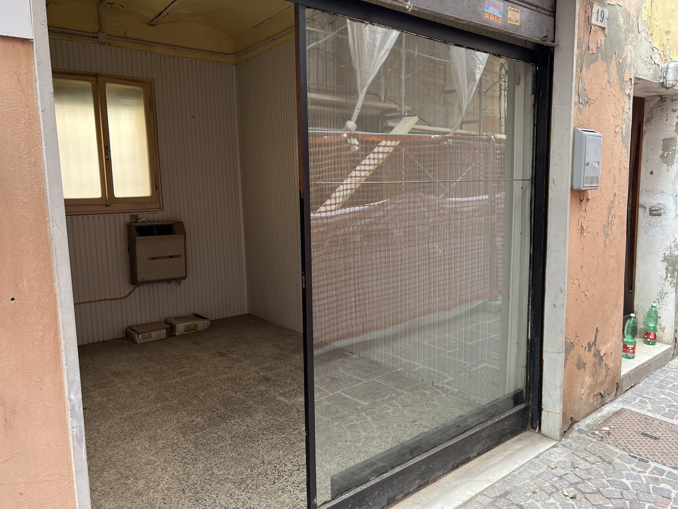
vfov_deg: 53.1
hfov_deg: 67.3
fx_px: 509
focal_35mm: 26
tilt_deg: -6.0
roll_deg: +1.3
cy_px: 254
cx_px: 339
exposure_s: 1/121
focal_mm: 5.7
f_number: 1.5
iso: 125
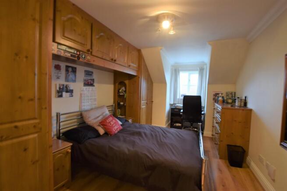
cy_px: 96
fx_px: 120
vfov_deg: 77.4
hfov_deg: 100.4
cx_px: 144
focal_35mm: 15
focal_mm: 10
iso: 100
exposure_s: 1/1.3
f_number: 7.1
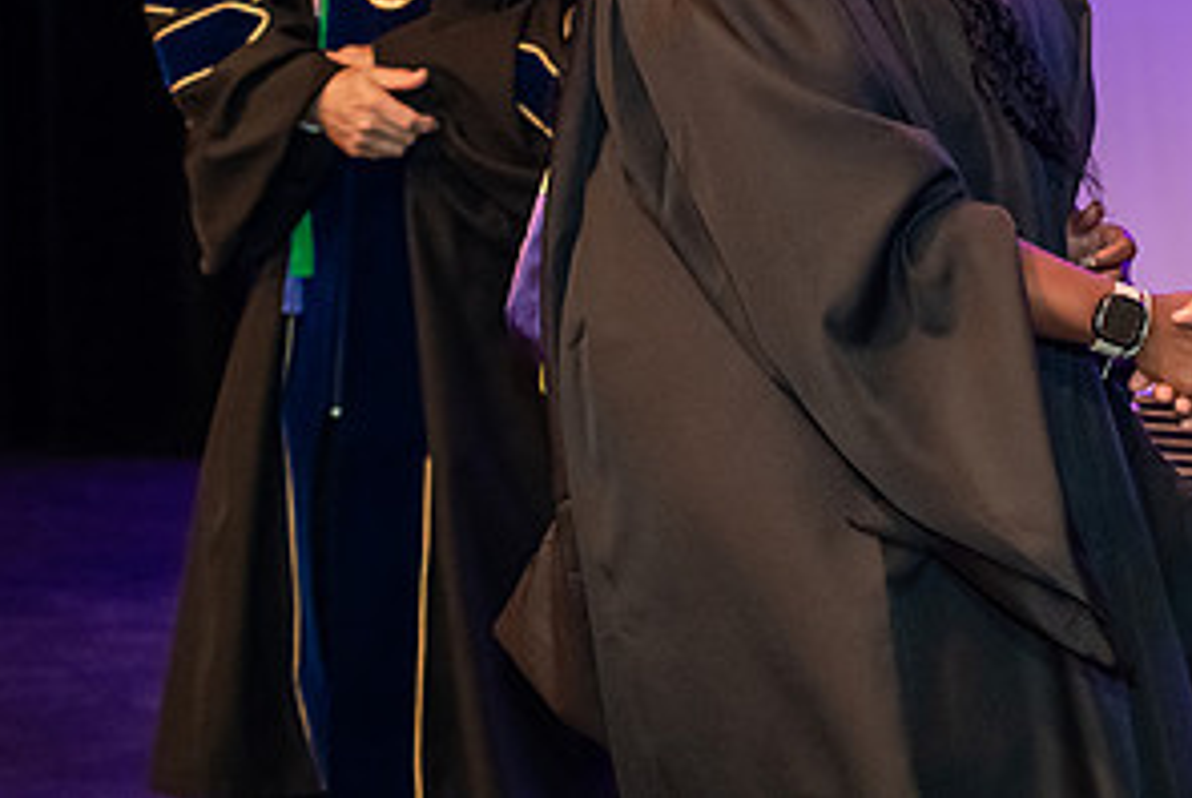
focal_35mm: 137
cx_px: 1120
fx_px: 4541
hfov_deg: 14.8
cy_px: 22
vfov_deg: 10.0
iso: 3200
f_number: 4
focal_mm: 70
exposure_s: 1/200
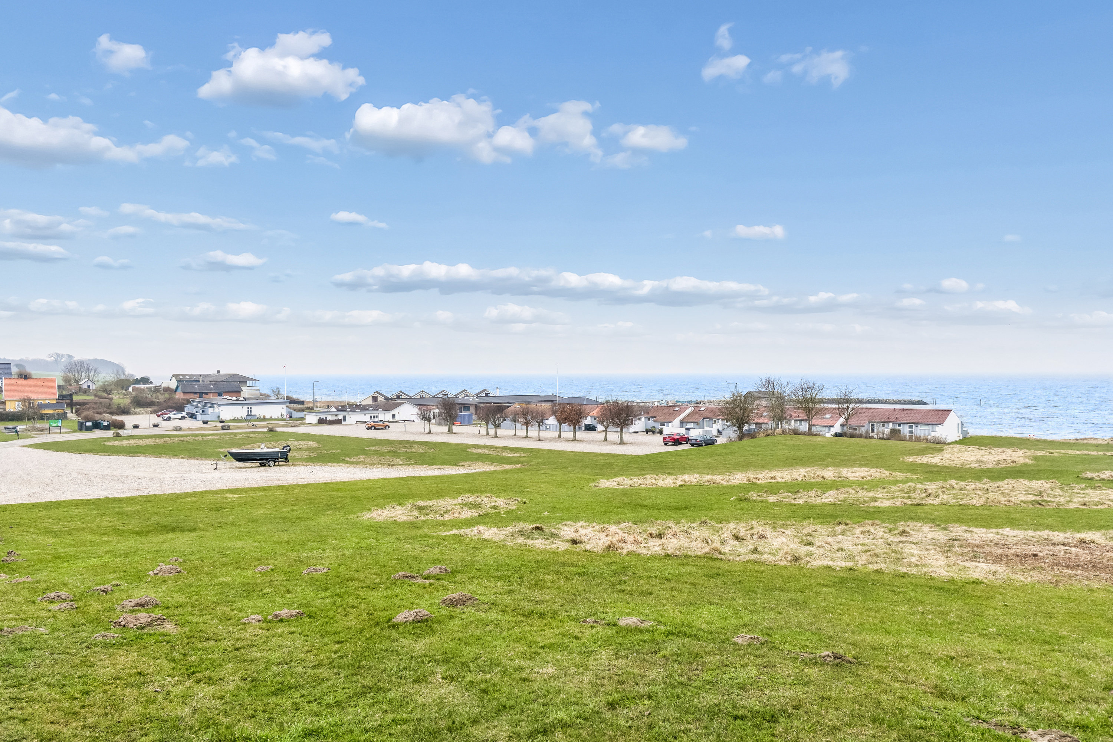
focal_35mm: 27
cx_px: 556
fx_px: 835
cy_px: 371
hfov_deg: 67.4
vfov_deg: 47.9
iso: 250
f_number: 8
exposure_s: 1/320
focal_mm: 18
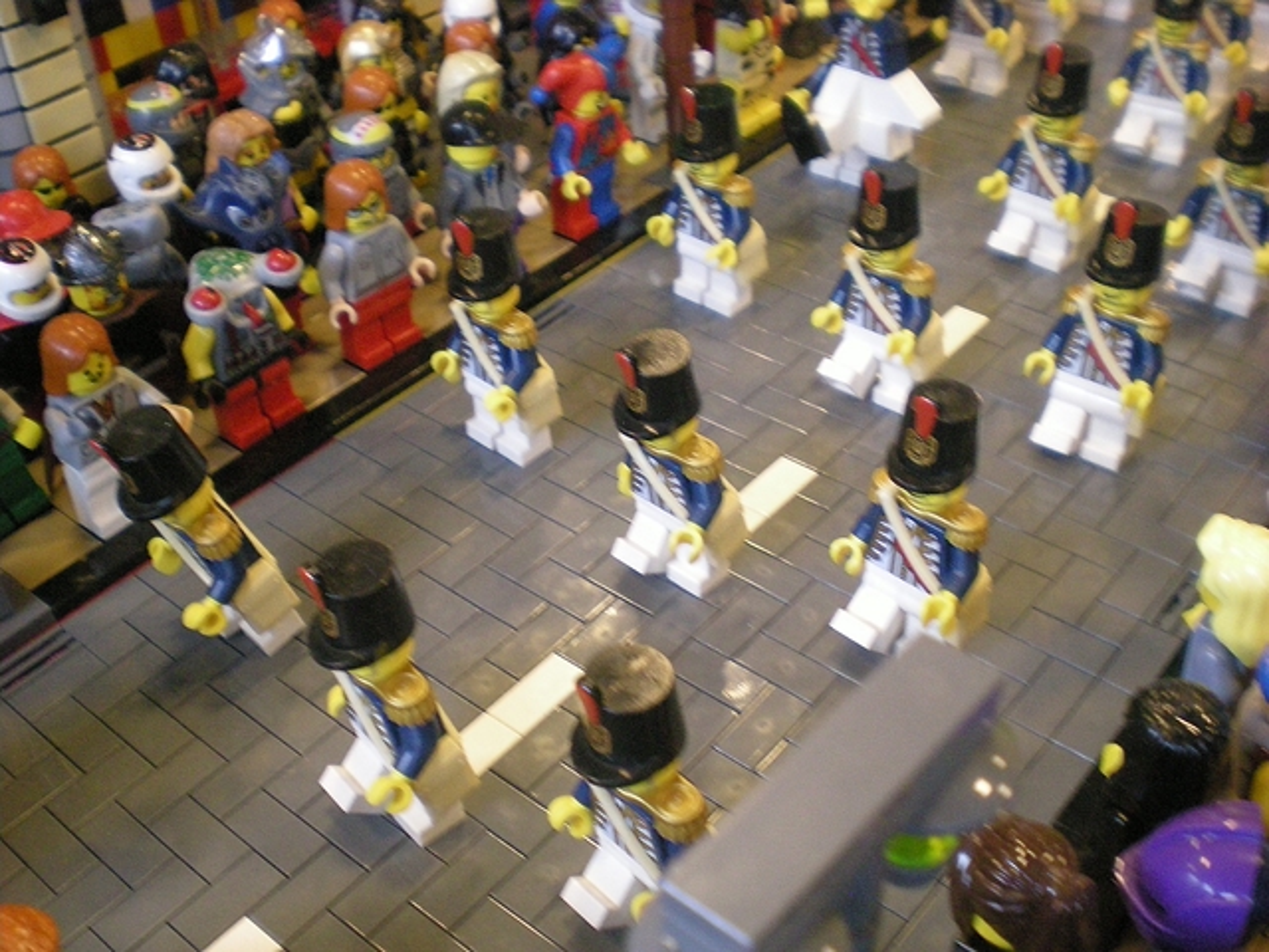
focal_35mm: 38
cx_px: 634
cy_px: 476
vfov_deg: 37.7
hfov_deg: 49.0
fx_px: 1393
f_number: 3.1
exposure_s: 1/11.6
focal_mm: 6.3
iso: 400
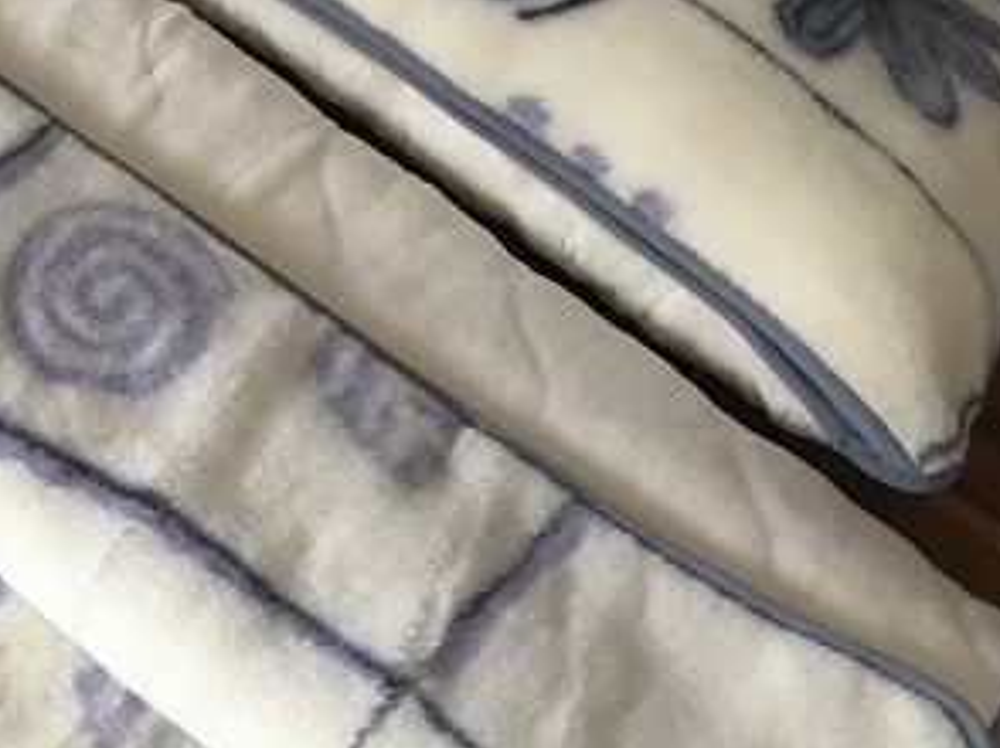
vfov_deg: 18.6
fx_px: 2280
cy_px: 252
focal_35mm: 79
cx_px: -282
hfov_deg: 22.3
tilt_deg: -51.0
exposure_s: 1/33
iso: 80
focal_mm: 4.15
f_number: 2.2
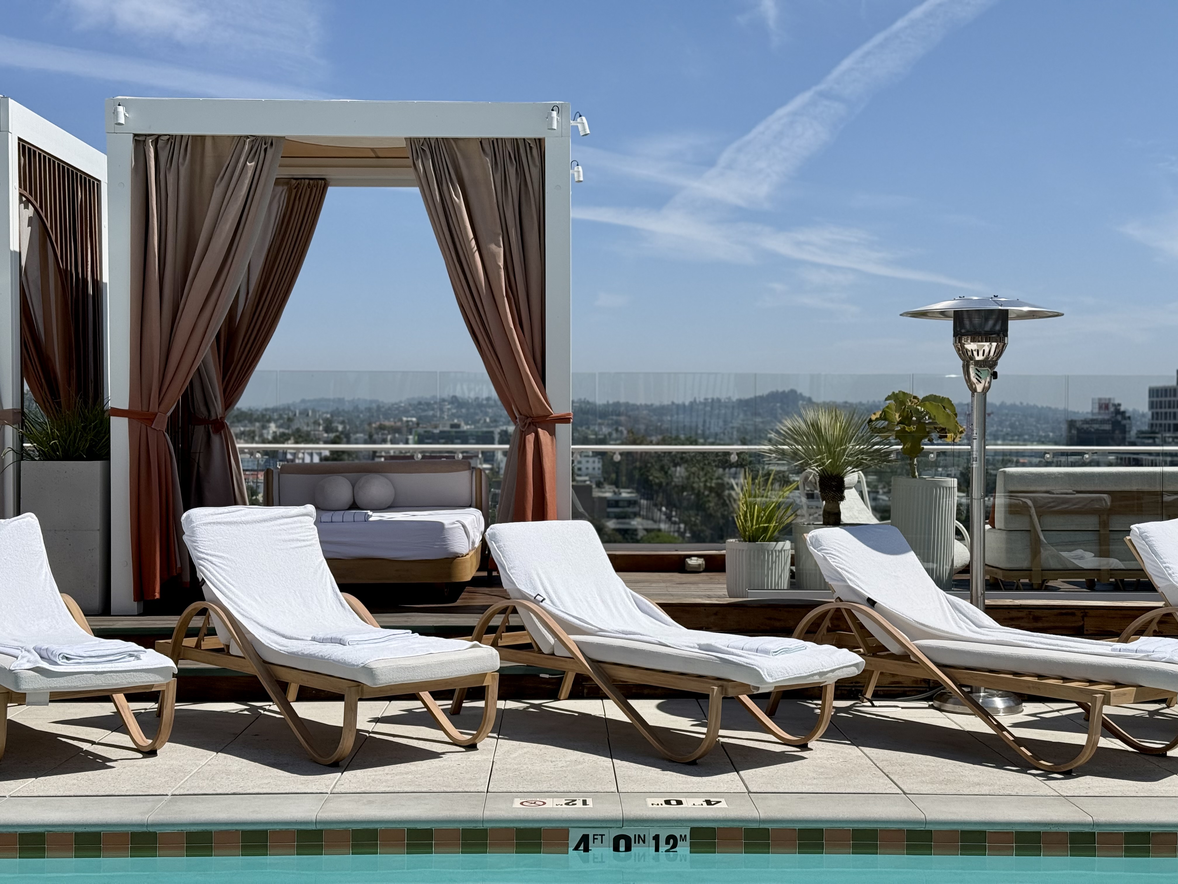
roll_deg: -0.4
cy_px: 442
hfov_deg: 39.7
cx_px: 589
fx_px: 1633
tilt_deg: -0.8
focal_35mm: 48
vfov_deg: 30.3
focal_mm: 6.76
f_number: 1.78
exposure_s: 1/8772
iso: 64
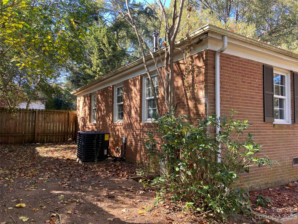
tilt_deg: +2.9
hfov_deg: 67.3
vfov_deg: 53.1
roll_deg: -0.6
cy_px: 112
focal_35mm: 26
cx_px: 149
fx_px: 224
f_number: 1.8
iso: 32
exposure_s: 1/122
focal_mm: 4.25
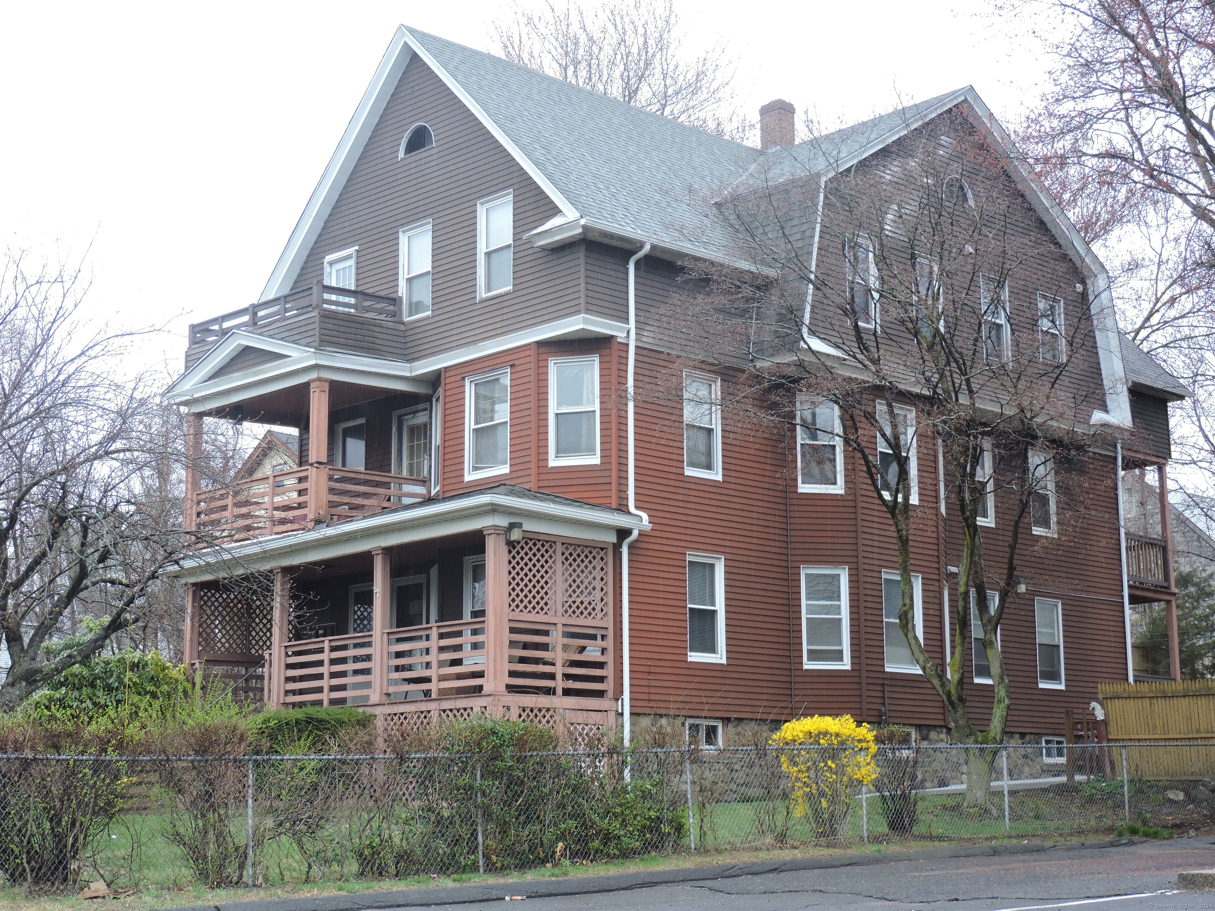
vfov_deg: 26.6
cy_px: 456
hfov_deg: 34.9
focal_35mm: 55
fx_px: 1930
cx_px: 608
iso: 160
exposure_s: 1/60
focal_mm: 9.8
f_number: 3.7
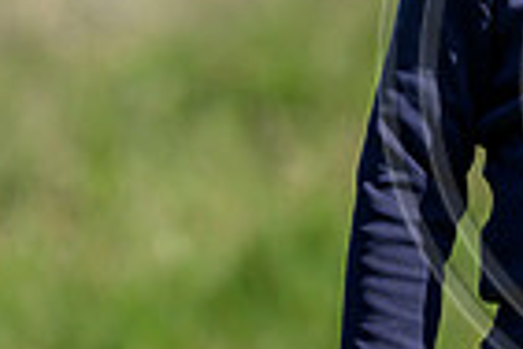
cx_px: 760
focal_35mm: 1646
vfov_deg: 0.8
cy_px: 69
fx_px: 23911
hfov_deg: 1.3
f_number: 4.5
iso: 500
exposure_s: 1/4000
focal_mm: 400
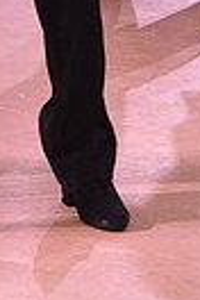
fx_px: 2858
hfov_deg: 4.0
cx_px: -165
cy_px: -336
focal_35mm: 343
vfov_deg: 5.8
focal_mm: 78
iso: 2500
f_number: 6.3
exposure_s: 1/320
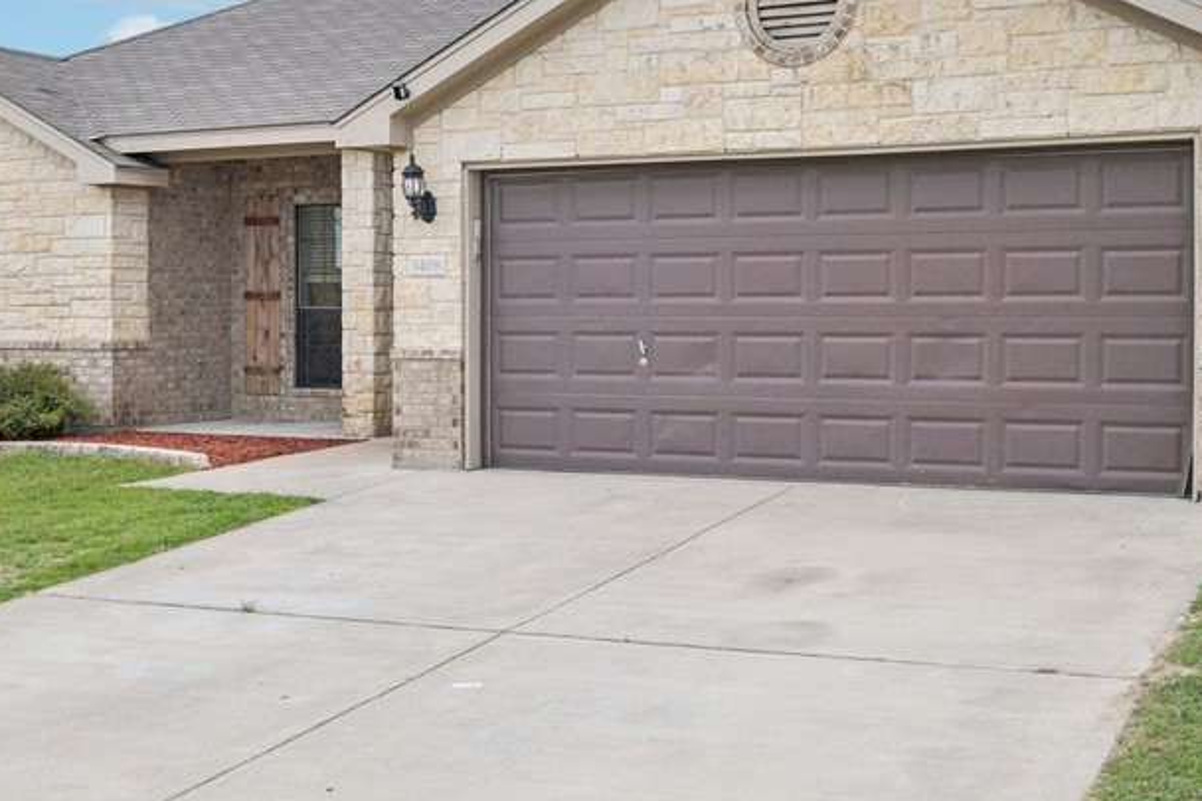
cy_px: 271
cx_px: 530
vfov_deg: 26.8
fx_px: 1669
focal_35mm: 50
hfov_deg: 39.6
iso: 400
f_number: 8
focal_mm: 19
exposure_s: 1/1000
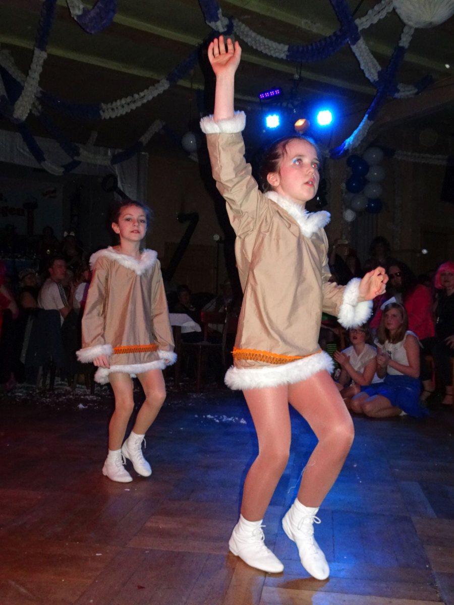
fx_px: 560
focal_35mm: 32
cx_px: 227
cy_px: 302
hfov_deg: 44.2
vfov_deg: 56.8
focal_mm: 5.43
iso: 800
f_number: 4
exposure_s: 1/500
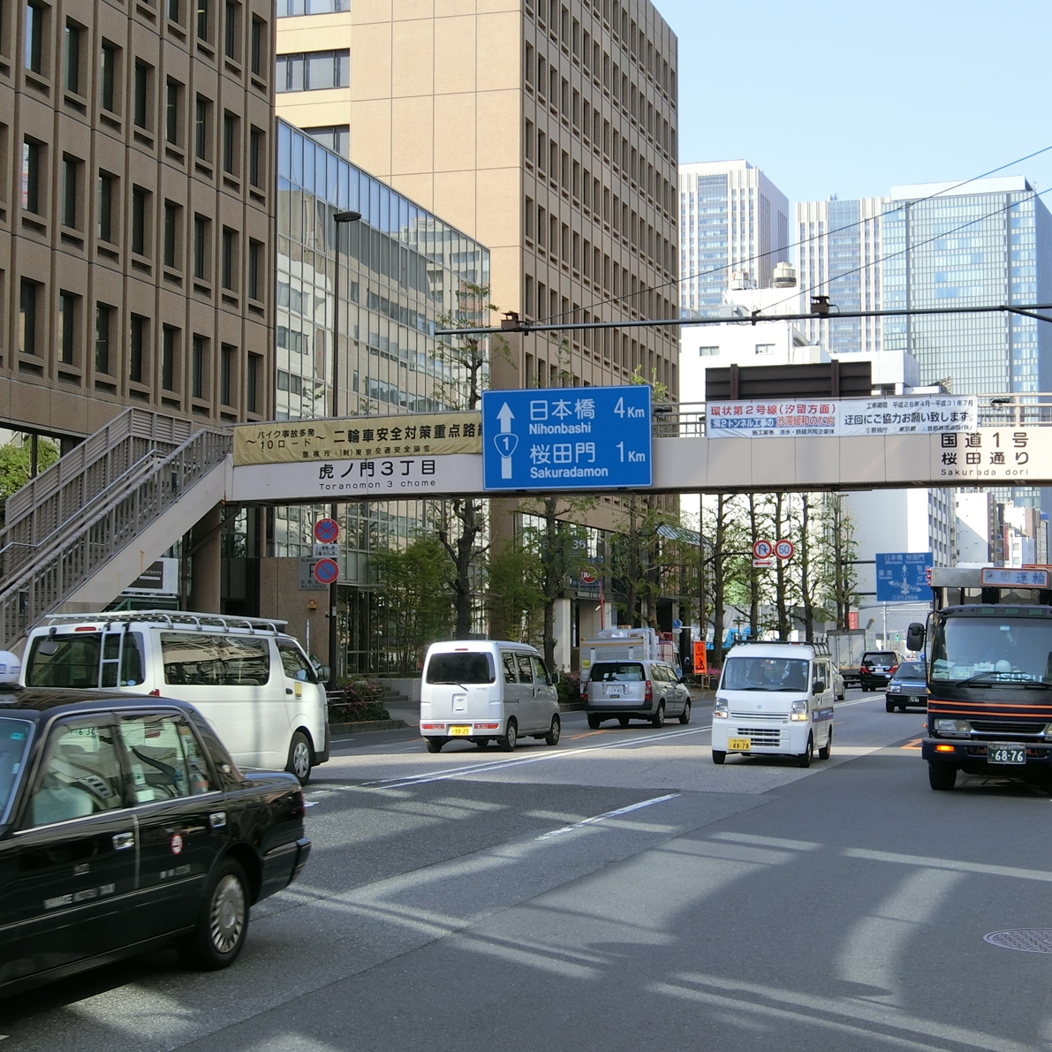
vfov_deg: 30.0
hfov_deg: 30.0
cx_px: 640
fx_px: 1960
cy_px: 524
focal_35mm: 57
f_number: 4.2
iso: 80
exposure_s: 1/320
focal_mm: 10.2
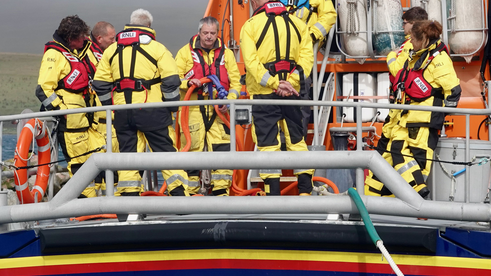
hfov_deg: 17.7
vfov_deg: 10.0
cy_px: 153
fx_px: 1575
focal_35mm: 121
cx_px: 246
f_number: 4.5
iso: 100
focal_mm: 42.08
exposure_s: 1/1000
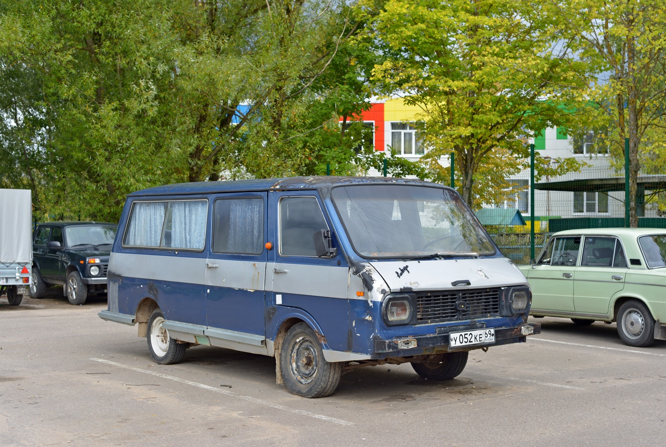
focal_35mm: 50
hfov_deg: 39.5
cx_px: 333
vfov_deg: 27.1
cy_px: 224
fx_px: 927
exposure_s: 1/320
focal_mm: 50
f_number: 5.6
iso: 200
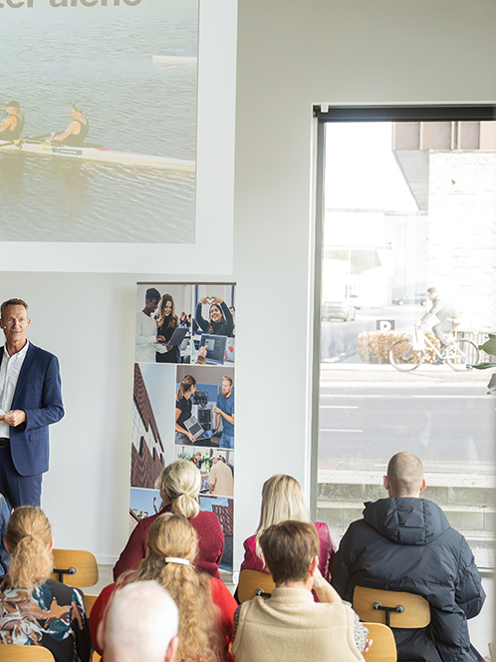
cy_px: 317
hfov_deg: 16.8
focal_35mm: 86
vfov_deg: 22.8
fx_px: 1643
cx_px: -7
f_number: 3.5
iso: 2500
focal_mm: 55
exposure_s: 1/500
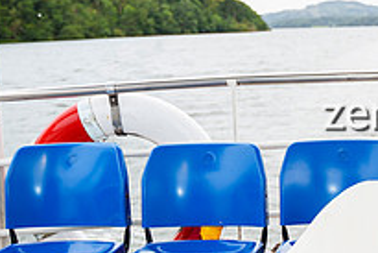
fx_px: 893
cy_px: 160
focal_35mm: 85
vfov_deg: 16.1
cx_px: 450
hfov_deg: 22.1
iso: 250
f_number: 2.8
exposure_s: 1/250
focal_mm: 28
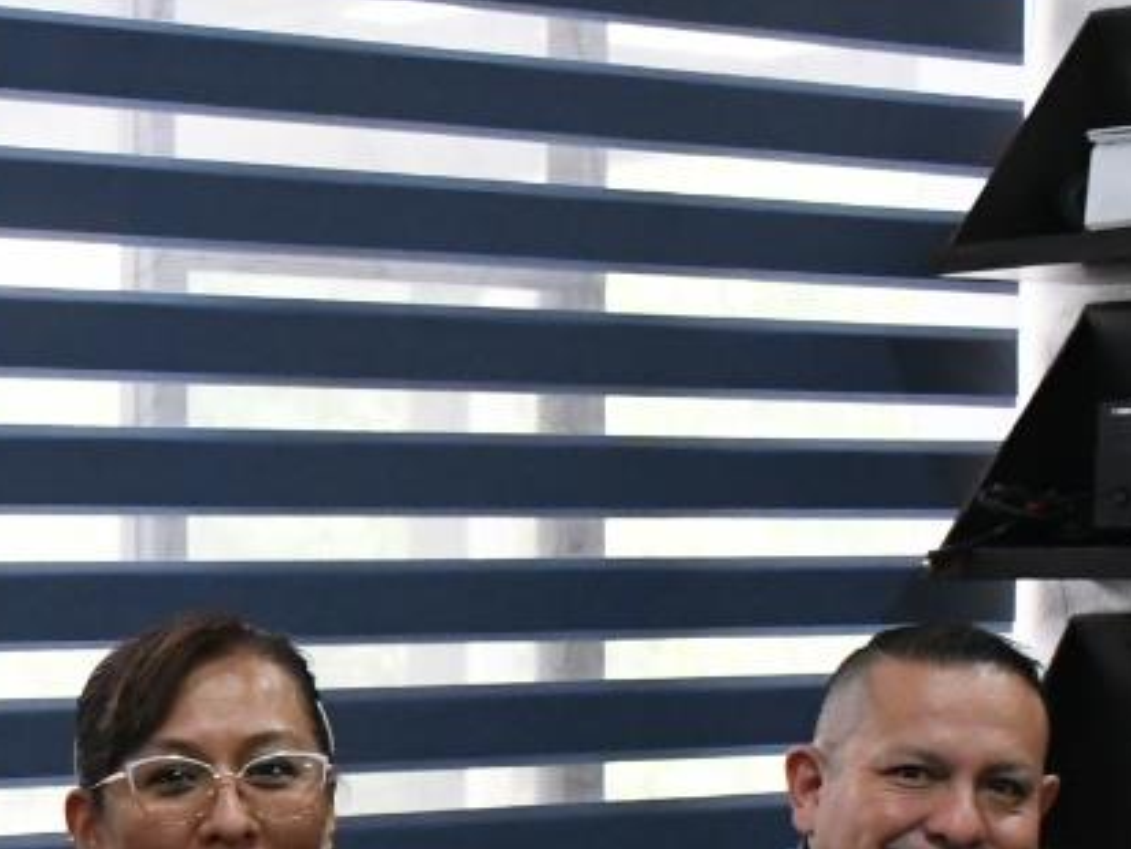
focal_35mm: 147
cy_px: 972
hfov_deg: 12.9
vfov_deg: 10.0
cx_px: -446
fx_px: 4804
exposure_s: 1/125
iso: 4000
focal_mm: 26
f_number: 5.6
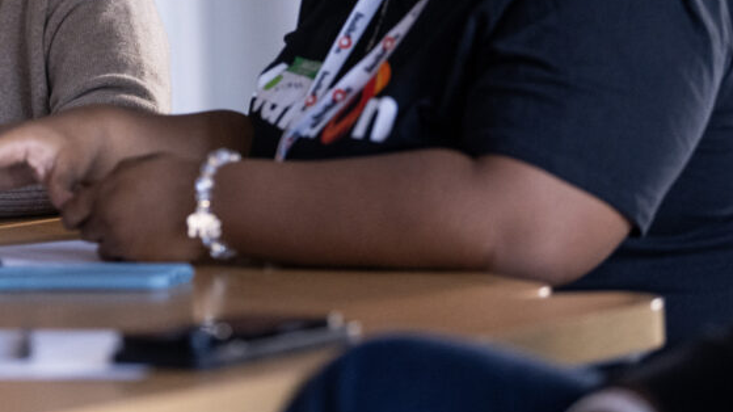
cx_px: 199
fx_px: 4177
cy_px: -23
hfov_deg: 10.0
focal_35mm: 215
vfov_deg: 5.6
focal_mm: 112
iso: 2500
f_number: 2.8
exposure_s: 1/320
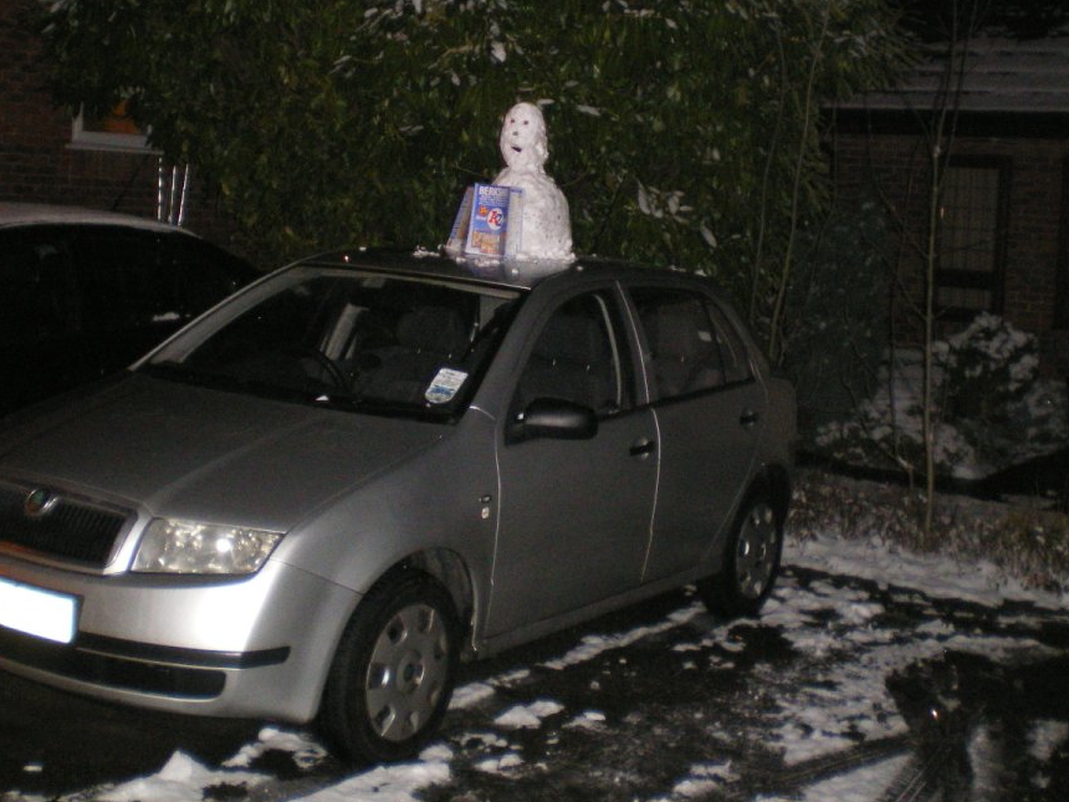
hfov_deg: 36.2
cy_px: 255
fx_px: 1637
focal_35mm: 53
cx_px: 531
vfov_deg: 27.3
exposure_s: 1/50
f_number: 3.1
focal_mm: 6.3
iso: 400
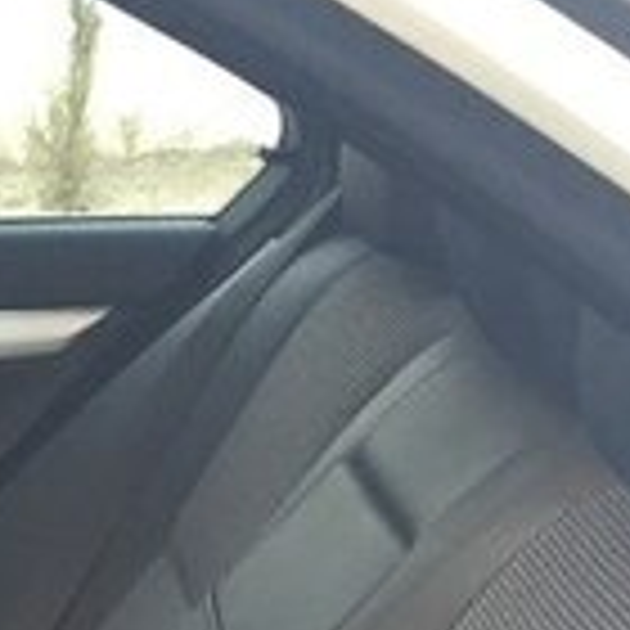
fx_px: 2491
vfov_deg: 13.5
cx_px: -729
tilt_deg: -24.2
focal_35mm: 121
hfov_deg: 12.3
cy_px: 988
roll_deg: +0.0
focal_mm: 4.15
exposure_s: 1/33
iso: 125
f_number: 2.2
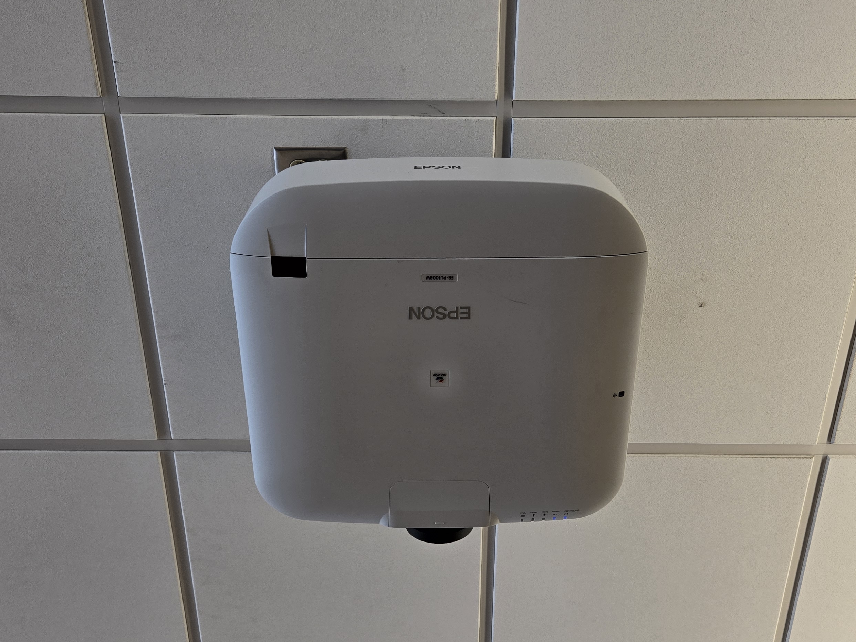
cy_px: 394
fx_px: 915
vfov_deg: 38.5
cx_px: 441
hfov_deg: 50.1
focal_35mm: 37
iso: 40
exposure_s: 1/120
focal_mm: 5.4
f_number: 1.8
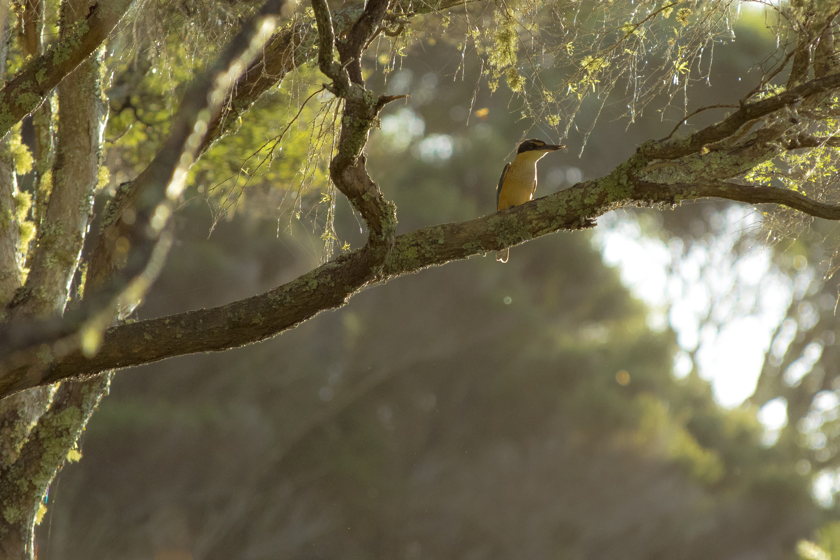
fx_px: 10332
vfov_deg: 3.1
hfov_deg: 4.7
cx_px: 514
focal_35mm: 443
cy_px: 172
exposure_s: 1/1000
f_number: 5.6
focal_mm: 185
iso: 640
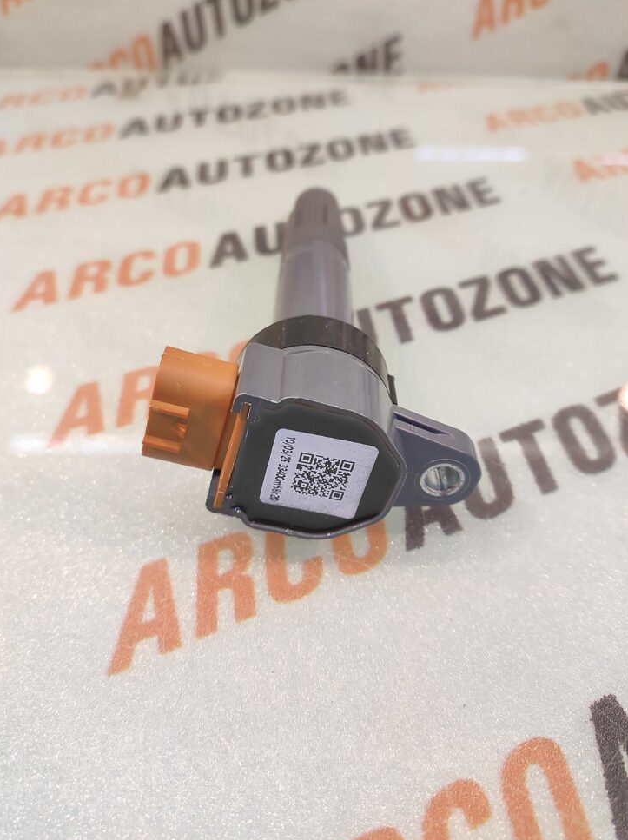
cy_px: 402
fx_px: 436
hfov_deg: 71.5
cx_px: 301
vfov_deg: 87.8
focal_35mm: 18
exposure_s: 1/33
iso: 228
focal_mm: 4.74
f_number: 1.79
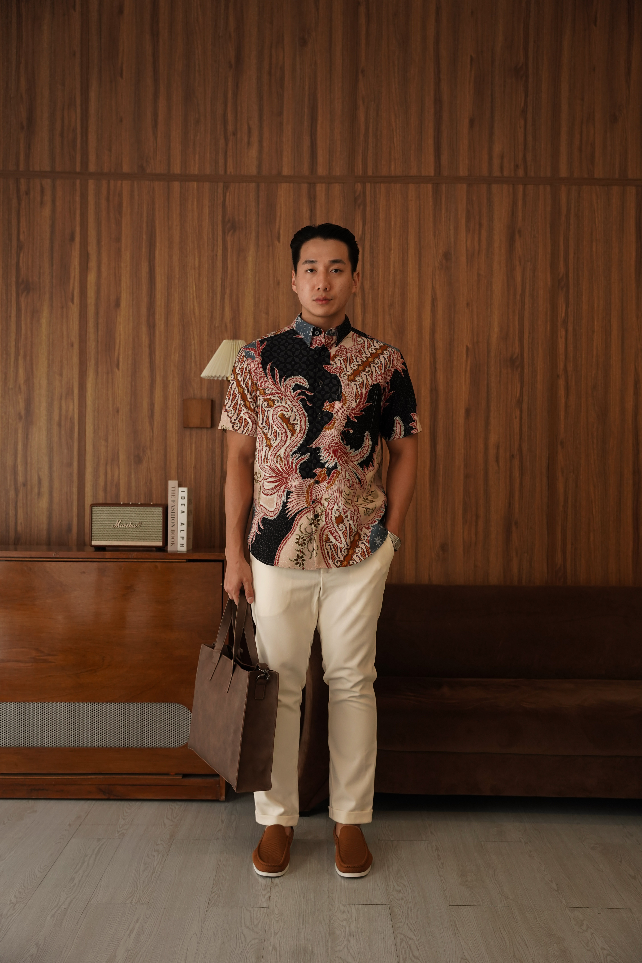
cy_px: 482
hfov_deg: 35.3
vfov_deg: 51.0
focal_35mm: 38
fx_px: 1008
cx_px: 321
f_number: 3.5
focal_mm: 37.7
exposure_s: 1/125
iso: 1250
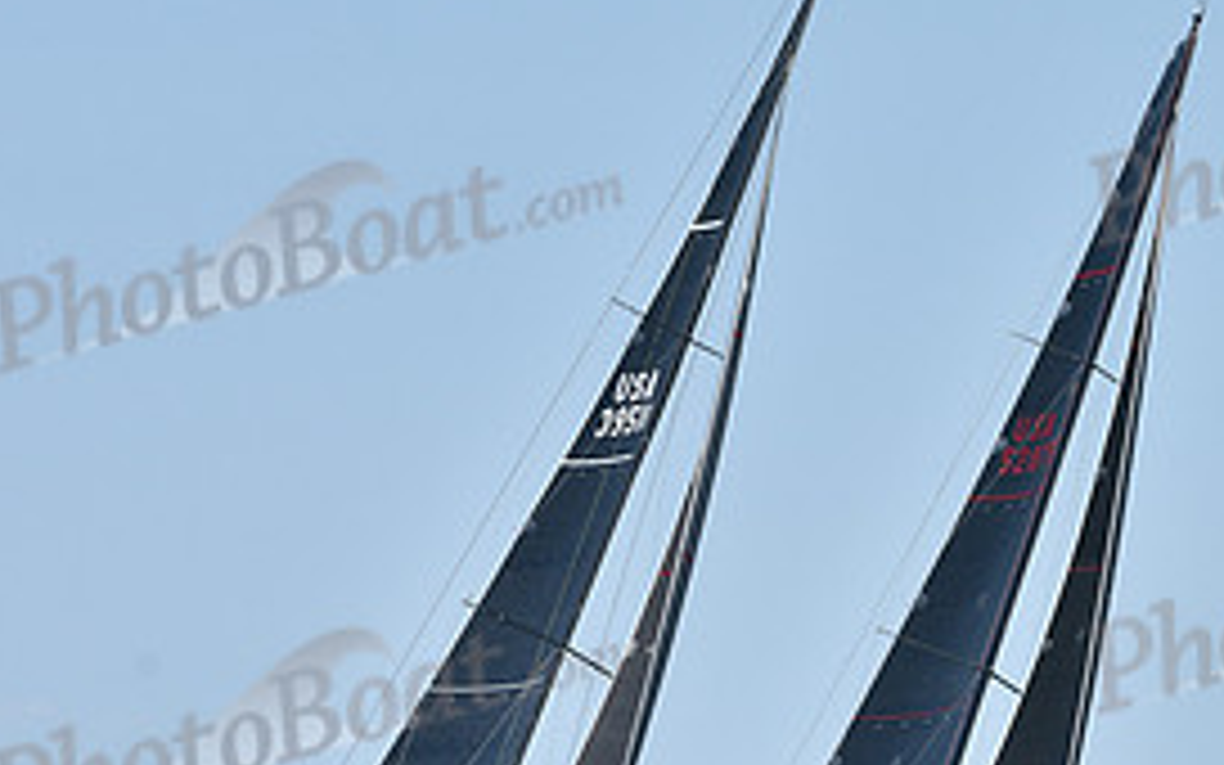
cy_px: 425
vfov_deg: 2.2
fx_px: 20282
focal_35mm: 608
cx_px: 860
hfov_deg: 3.5
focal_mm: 280
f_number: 8
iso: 320
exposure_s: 1/1000
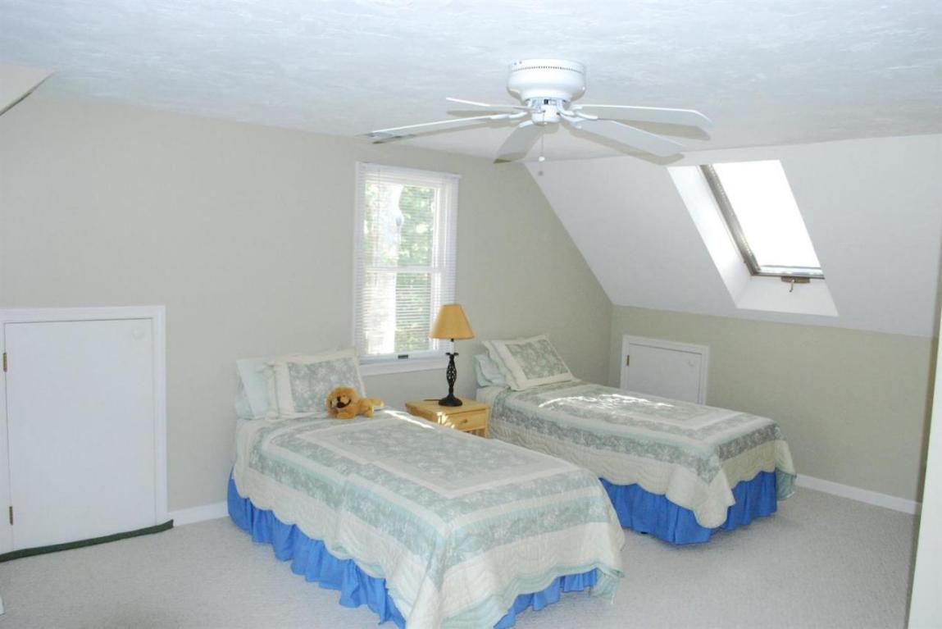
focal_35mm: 27
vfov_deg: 48.0
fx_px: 707
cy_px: 314
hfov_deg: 67.4
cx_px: 471
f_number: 5.6
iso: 1600
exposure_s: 1/60
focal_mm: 18
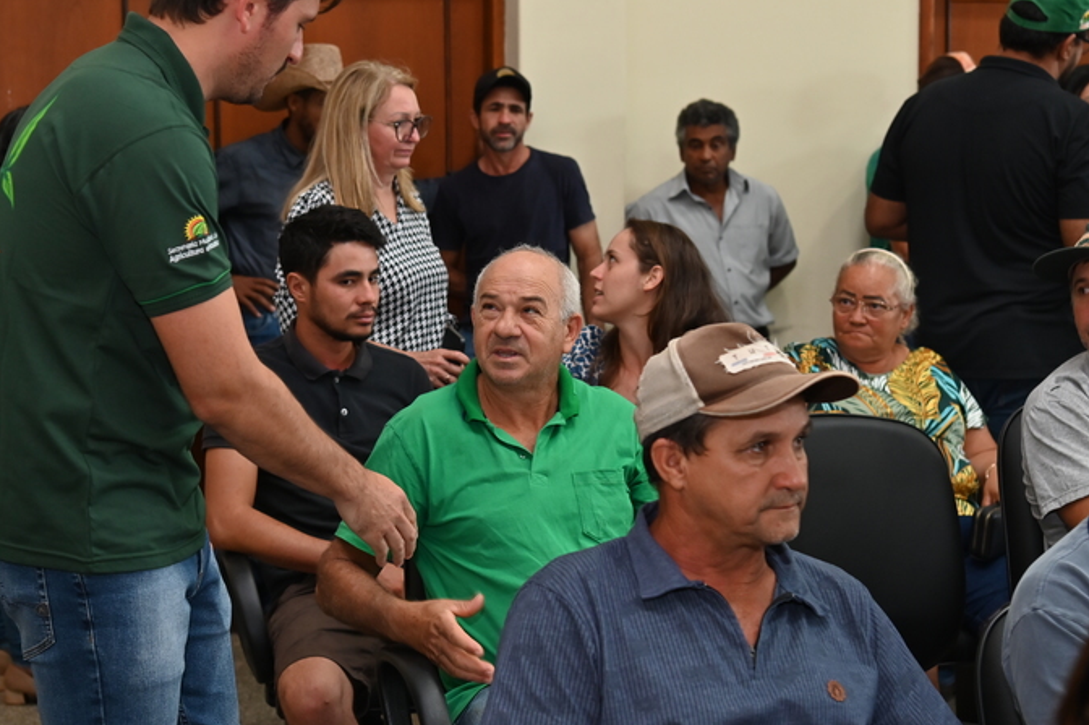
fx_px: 2025
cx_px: 468
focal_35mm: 67
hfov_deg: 30.1
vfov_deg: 20.3
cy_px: 351
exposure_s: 1/125
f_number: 4
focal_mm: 50
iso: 1250
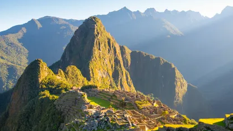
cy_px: 83
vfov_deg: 34.5
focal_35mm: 34
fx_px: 210
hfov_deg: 57.9
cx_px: 129
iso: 100
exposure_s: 1/100
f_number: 6.3
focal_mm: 27
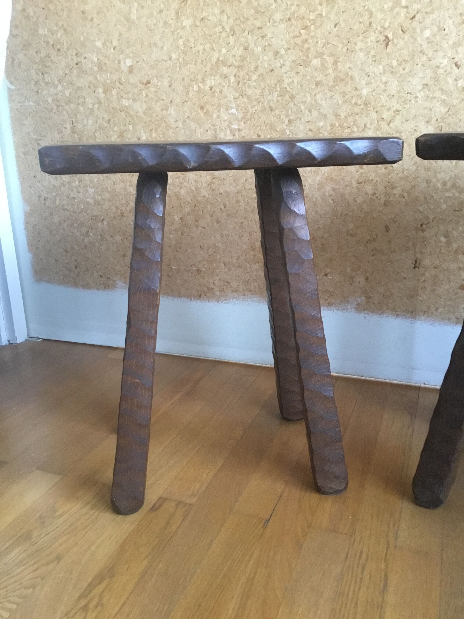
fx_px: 554
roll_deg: +0.7
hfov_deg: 45.4
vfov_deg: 58.4
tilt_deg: -17.3
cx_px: 232
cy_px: 310
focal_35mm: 31
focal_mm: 3.3
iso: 200
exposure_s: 1/25
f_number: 2.4
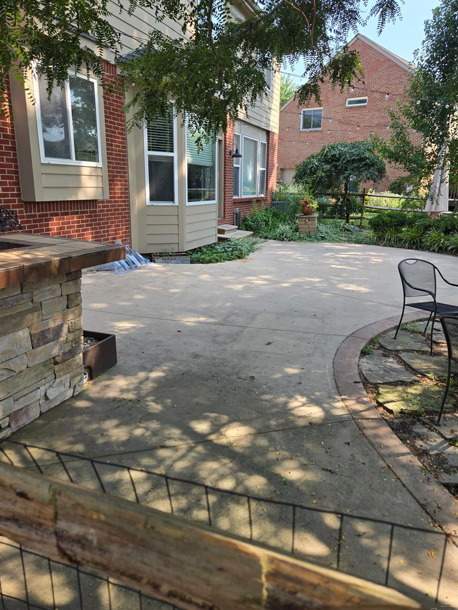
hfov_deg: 54.8
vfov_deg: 69.4
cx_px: 248
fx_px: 441
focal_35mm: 25
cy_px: 297
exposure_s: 1/485
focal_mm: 5.4
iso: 25
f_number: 1.8
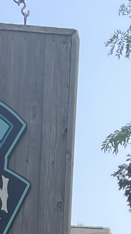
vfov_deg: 13.6
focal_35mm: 136
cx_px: 167
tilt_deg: -4.1
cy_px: 456
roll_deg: -4.6
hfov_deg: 8.8
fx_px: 841
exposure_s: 1/593
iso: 32
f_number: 1.6
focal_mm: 4.2
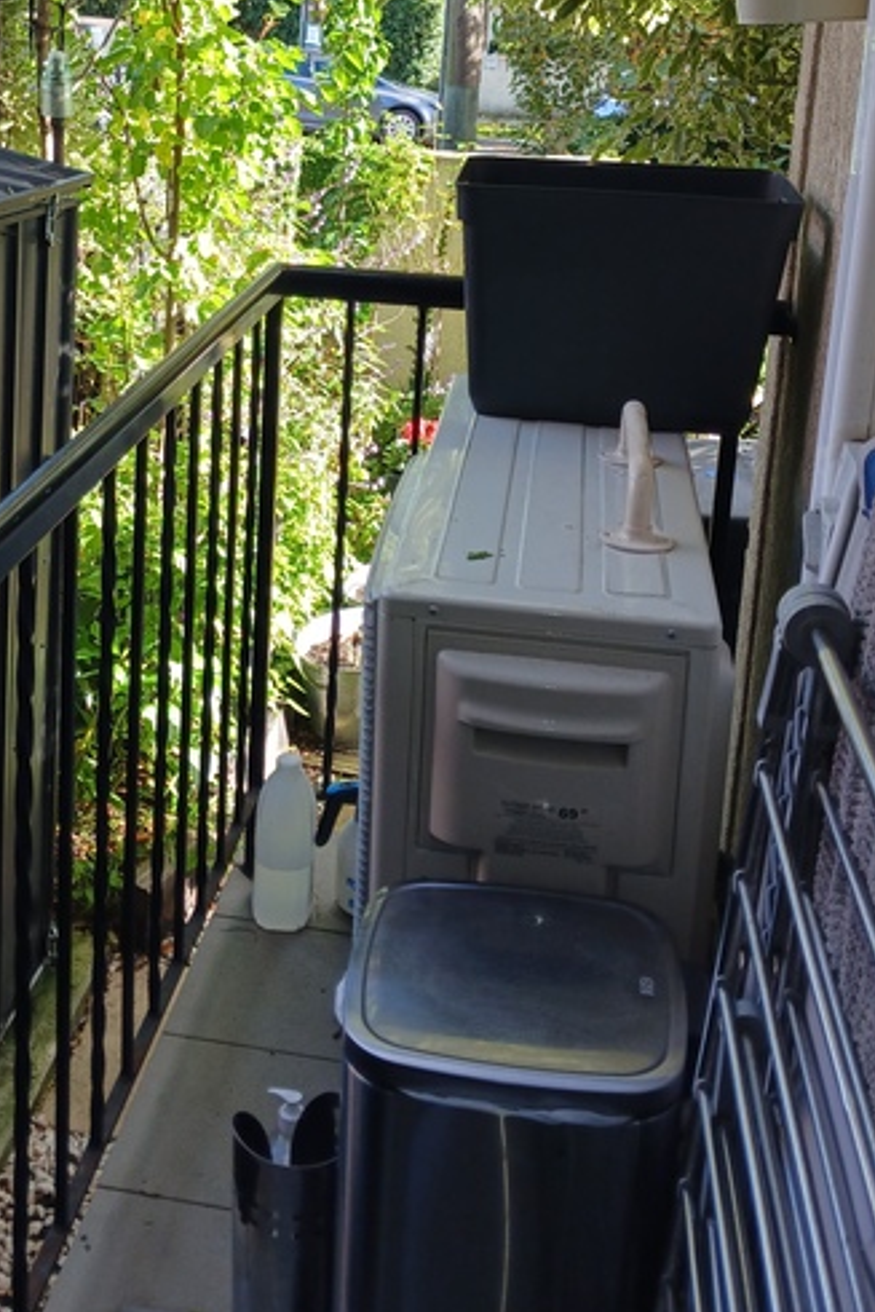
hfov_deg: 30.3
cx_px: 305
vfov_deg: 42.9
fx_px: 1603
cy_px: 311
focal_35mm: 44
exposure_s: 1/100
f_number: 1.8
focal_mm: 3.98
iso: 40
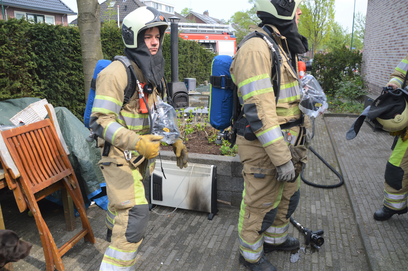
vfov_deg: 47.8
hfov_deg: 67.4
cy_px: 136
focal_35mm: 27
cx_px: 204
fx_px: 306
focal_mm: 18
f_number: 5.6
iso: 100
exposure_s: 1/125
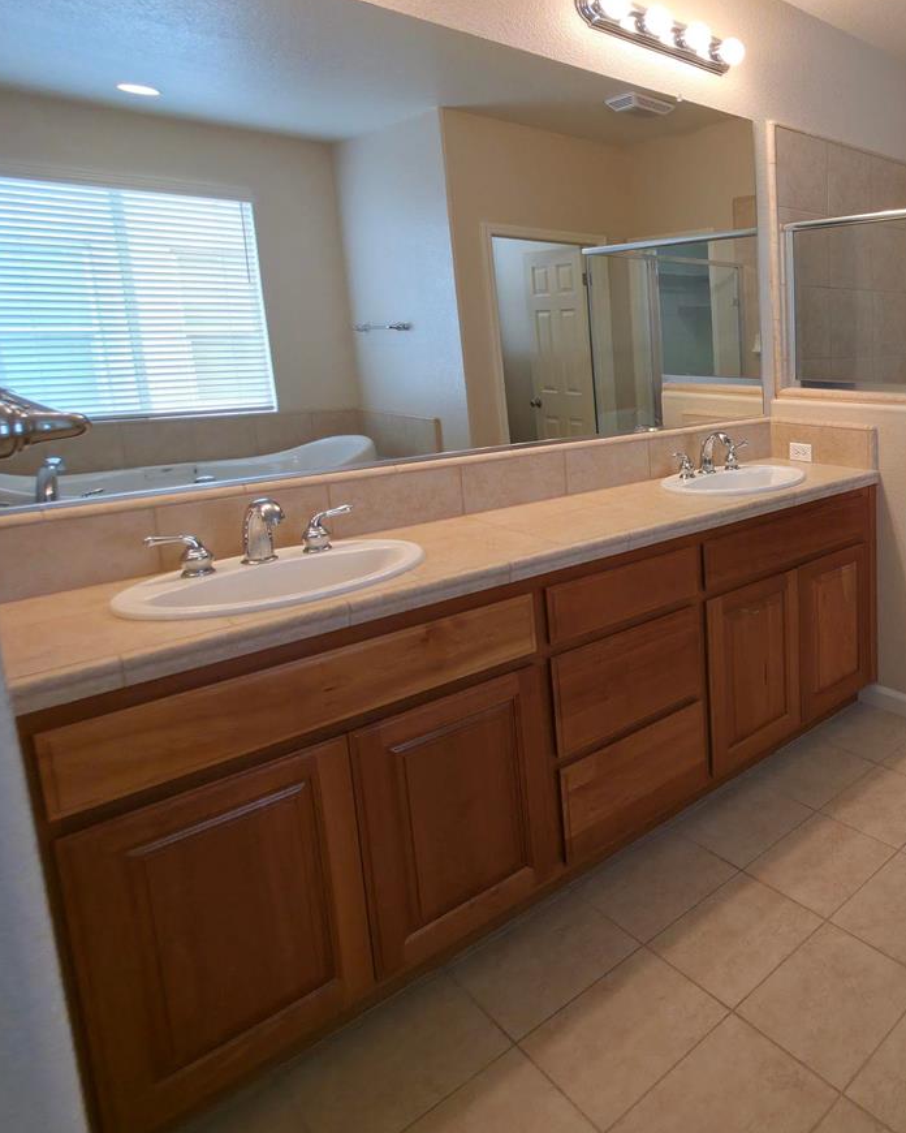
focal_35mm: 21
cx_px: 905
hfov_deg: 52.2
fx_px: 704
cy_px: 440
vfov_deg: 76.5
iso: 50
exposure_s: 1/120
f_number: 1.9
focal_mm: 2.2
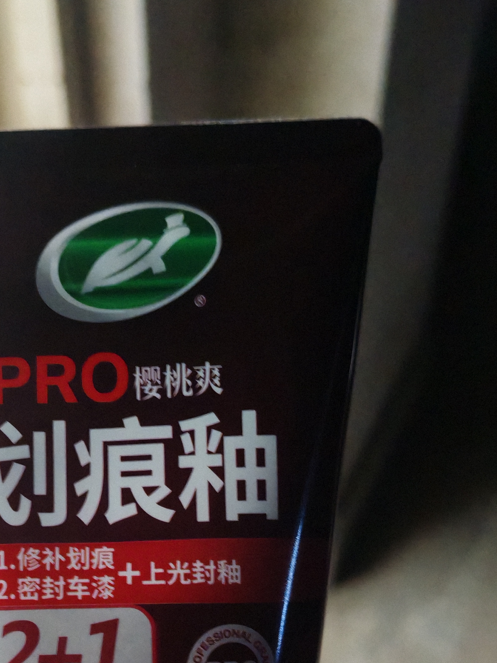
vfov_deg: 35.9
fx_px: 996
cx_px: 122
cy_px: 507
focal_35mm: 52
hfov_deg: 27.6
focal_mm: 5.52
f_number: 1.95
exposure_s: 1/50
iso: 1250
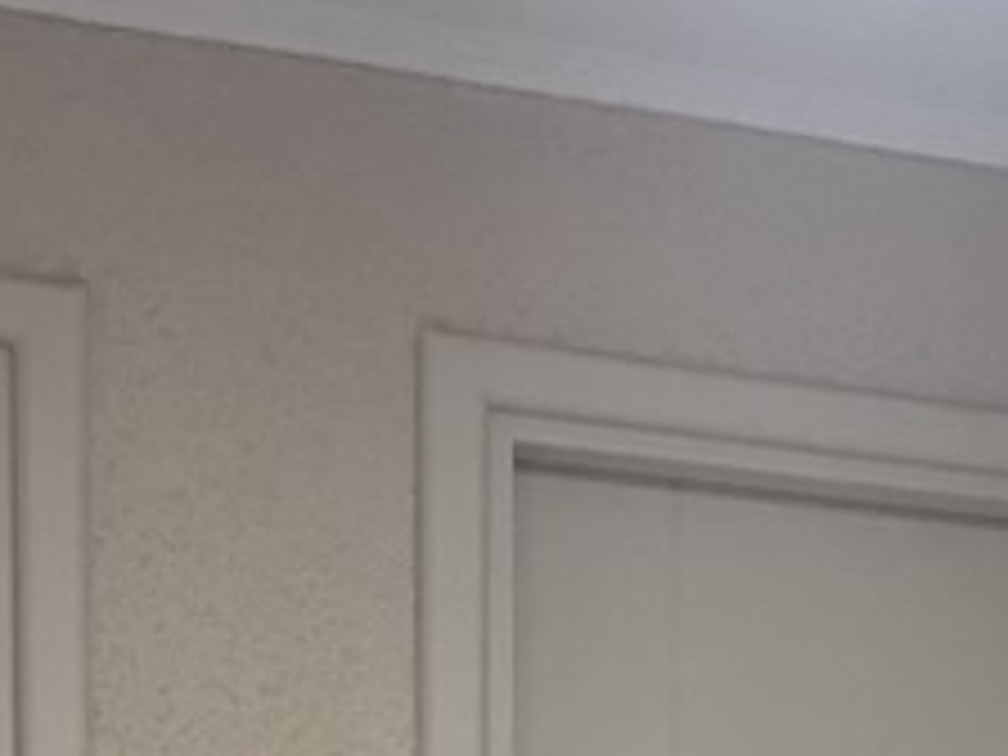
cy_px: 1719
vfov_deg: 10.9
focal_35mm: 119
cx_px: 1058
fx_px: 3465
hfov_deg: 16.2
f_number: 1.6
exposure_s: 1/63
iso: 125
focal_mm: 4.2
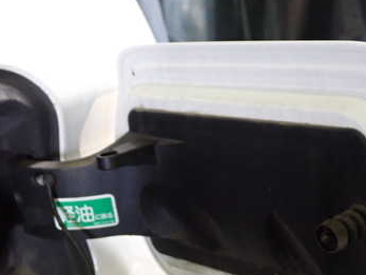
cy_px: 207
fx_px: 804
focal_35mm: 76
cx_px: 250
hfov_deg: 25.5
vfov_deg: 19.3
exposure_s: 1/40
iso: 640
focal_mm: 7.84
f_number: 2.9
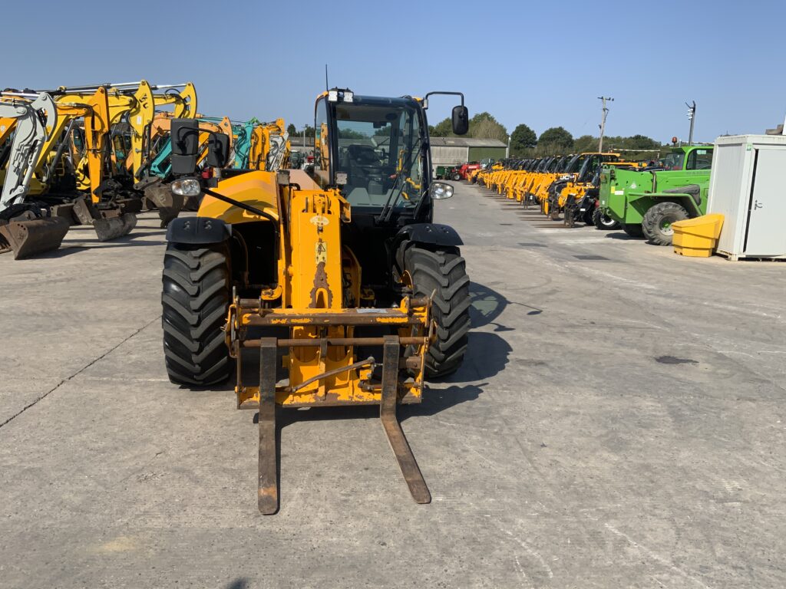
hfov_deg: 61.7
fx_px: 658
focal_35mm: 29
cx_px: 393
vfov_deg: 48.2
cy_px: 294
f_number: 1.8
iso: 16
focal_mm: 3
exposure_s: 1/2058
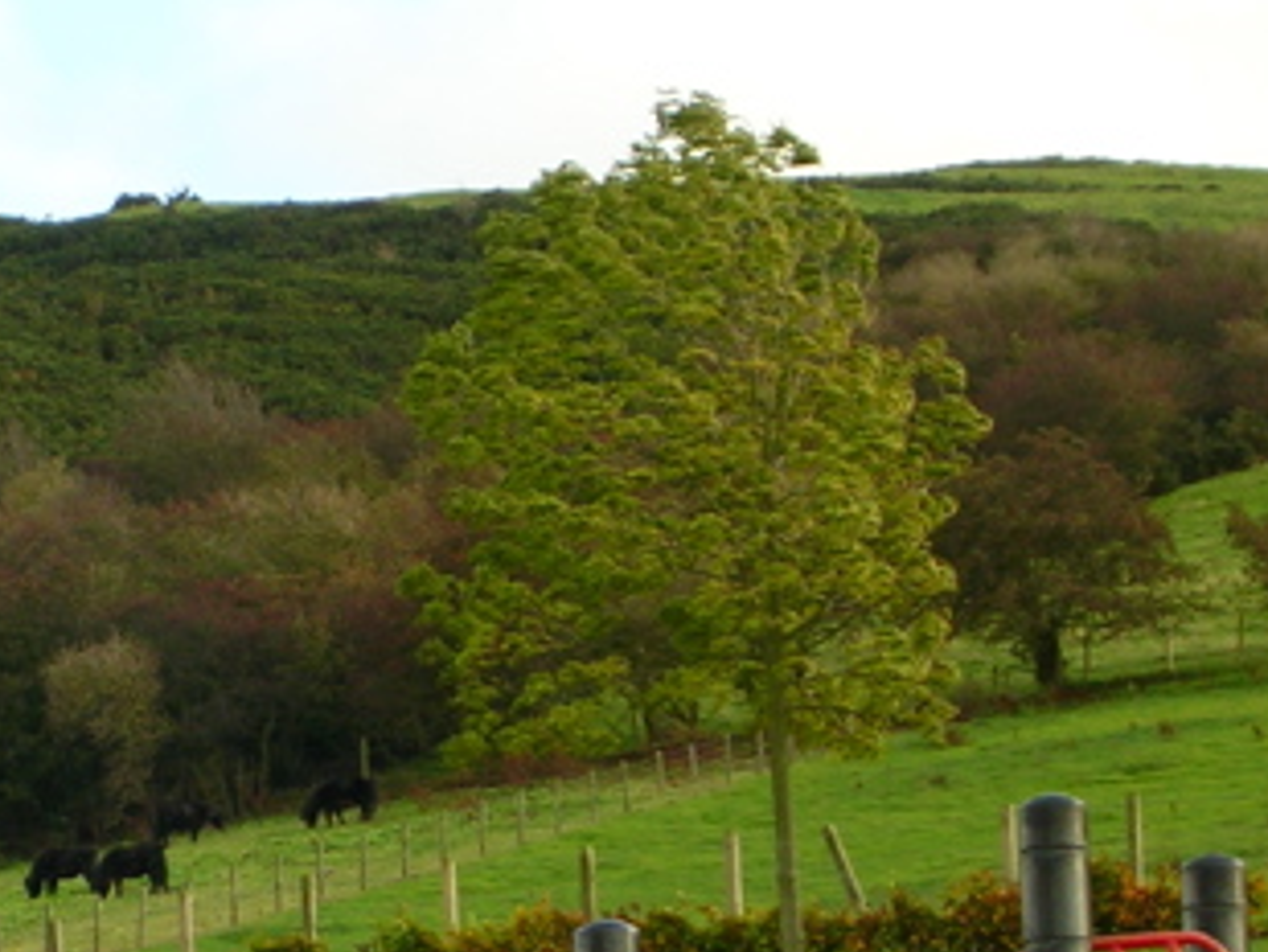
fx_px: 8721
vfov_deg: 6.2
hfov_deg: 8.3
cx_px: 74
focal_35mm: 238
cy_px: 587
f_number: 4.9
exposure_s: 1/96.9
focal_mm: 17.4
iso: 50
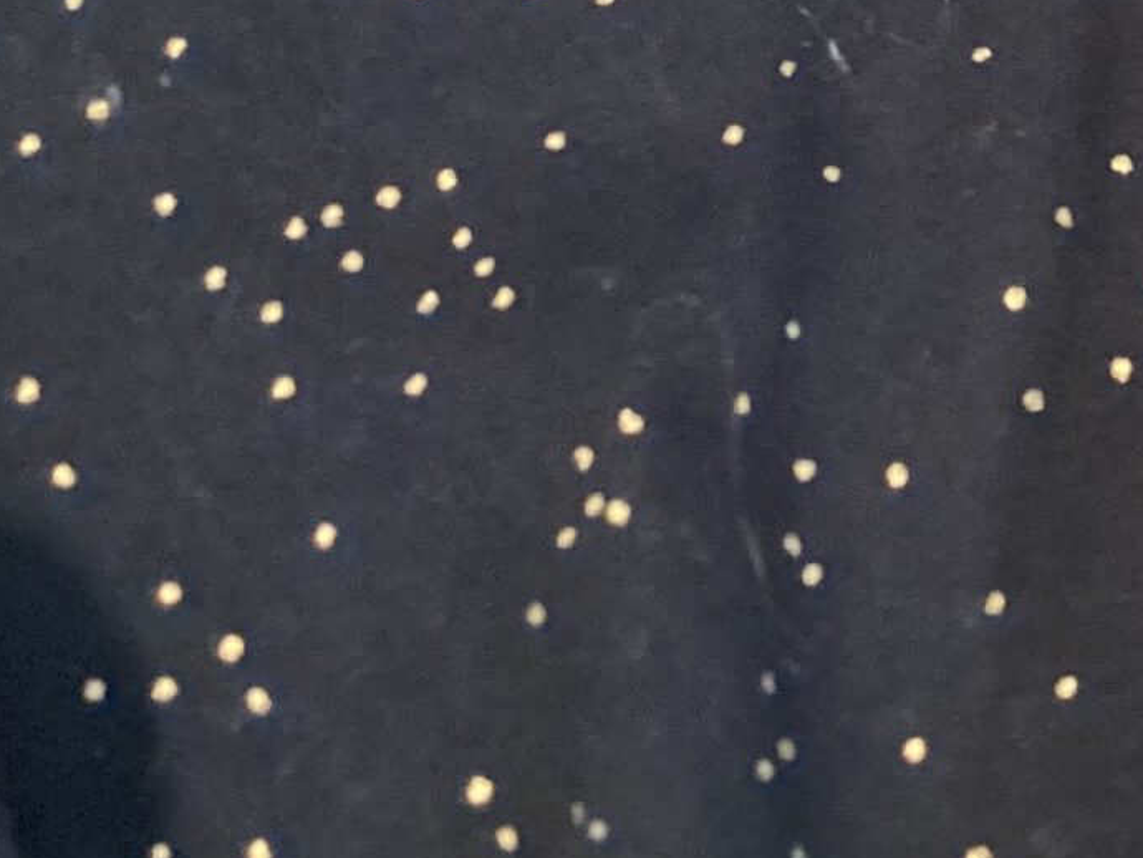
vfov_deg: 15.3
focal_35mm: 92
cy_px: -285
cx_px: 1290
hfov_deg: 20.2
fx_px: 3039
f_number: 2.4
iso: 400
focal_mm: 3.3
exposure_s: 1/40
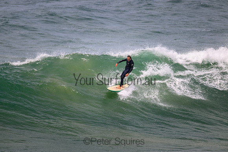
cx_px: 114
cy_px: 76
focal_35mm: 800
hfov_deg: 2.6
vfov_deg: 1.7
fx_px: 5068
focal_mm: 800
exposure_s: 1/2000
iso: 900
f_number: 11
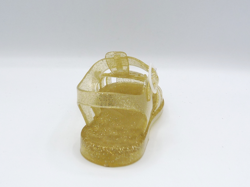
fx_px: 376
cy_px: 94
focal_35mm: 52
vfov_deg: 28.0
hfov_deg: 36.8
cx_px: 125
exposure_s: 1/200
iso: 100
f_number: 4.5
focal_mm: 5.2
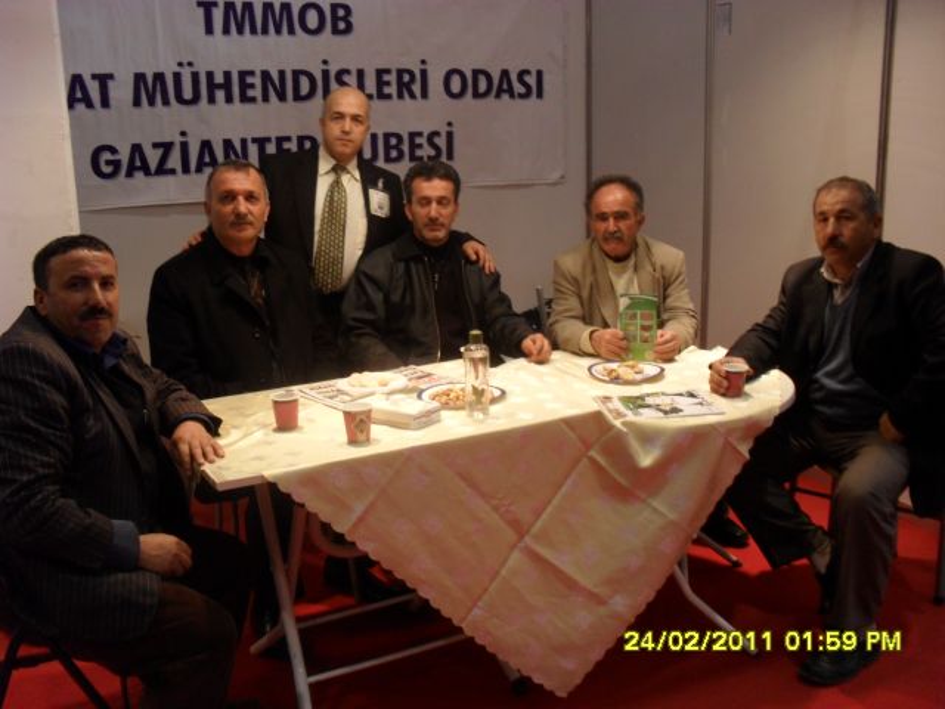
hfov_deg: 52.6
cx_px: 472
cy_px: 354
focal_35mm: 35
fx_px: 955
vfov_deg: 40.7
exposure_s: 1/20
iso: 200
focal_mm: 6.3
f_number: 3.2
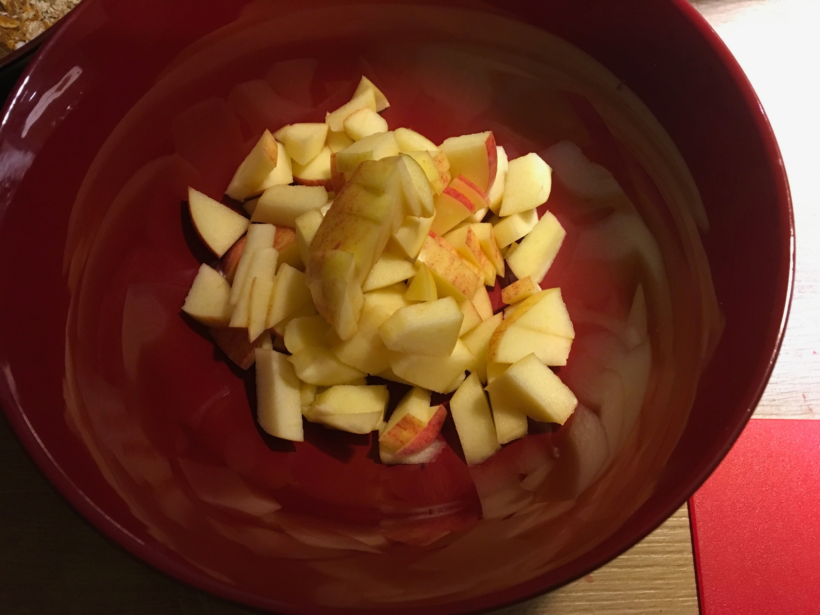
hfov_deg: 61.7
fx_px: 687
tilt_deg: -69.5
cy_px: 308
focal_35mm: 29
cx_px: 410
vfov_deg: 48.2
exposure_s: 1/20
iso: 200
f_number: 2.2
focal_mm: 4.15
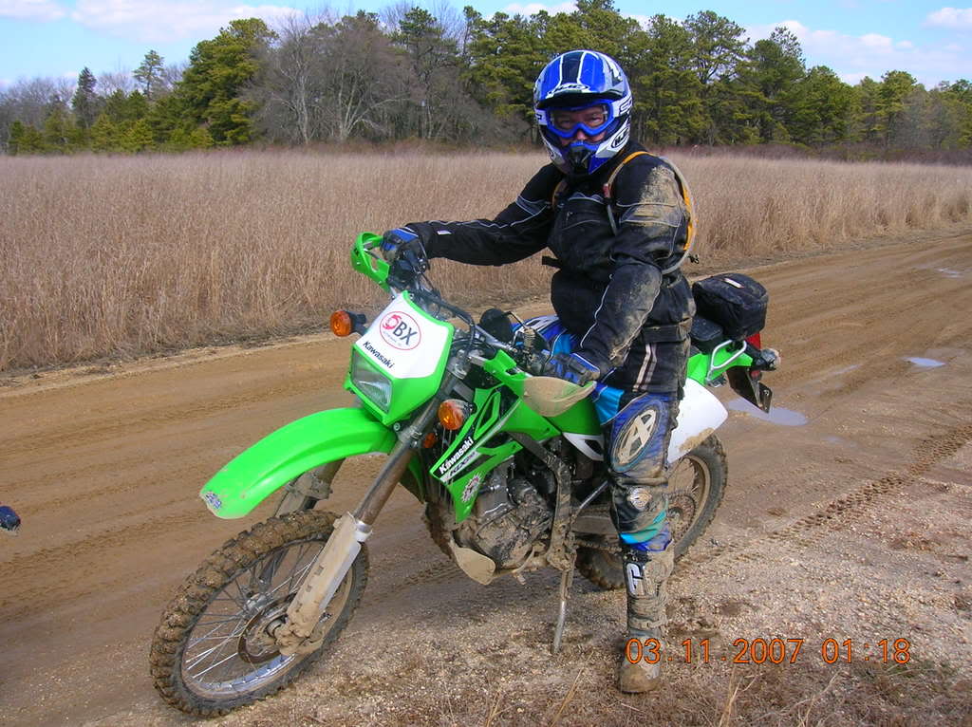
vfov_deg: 41.7
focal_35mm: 34
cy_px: 364
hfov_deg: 54.0
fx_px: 954
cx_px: 486
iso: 50
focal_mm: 5.7
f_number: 4.9
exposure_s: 1/242
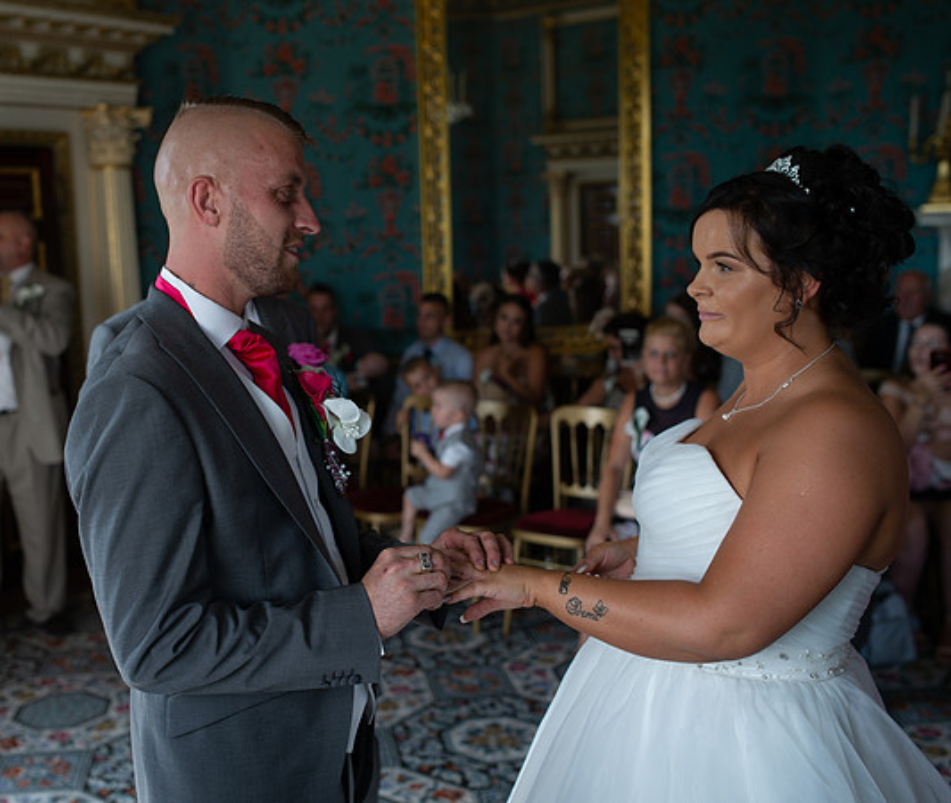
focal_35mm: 42
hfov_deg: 43.0
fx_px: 1195
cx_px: 345
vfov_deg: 37.1
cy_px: 404
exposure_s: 1/125
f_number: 3.2
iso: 100
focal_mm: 35
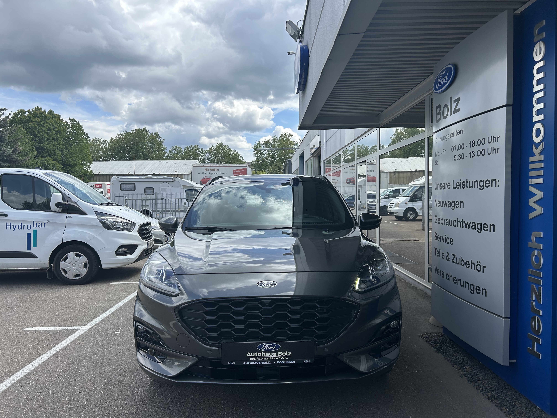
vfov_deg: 53.1
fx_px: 418
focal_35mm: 26
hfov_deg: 67.3
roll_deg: -0.4
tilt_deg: -1.8
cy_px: 209
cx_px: 278
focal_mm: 5.7
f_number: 1.5
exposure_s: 1/2762
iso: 50
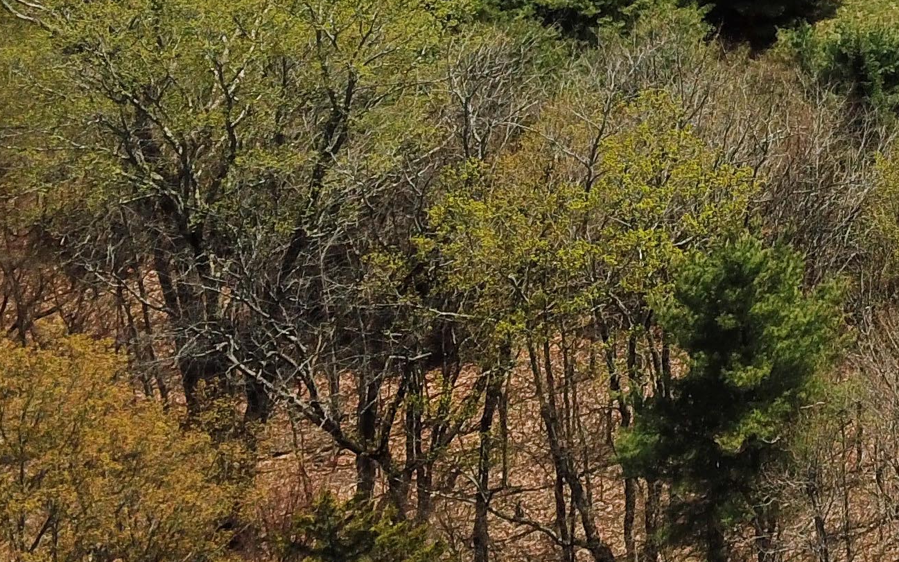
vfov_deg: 13.6
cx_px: 1327
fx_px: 2083
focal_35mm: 85
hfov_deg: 20.9
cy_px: -475
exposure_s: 1/2400
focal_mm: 4.73
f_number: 2.2
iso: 100
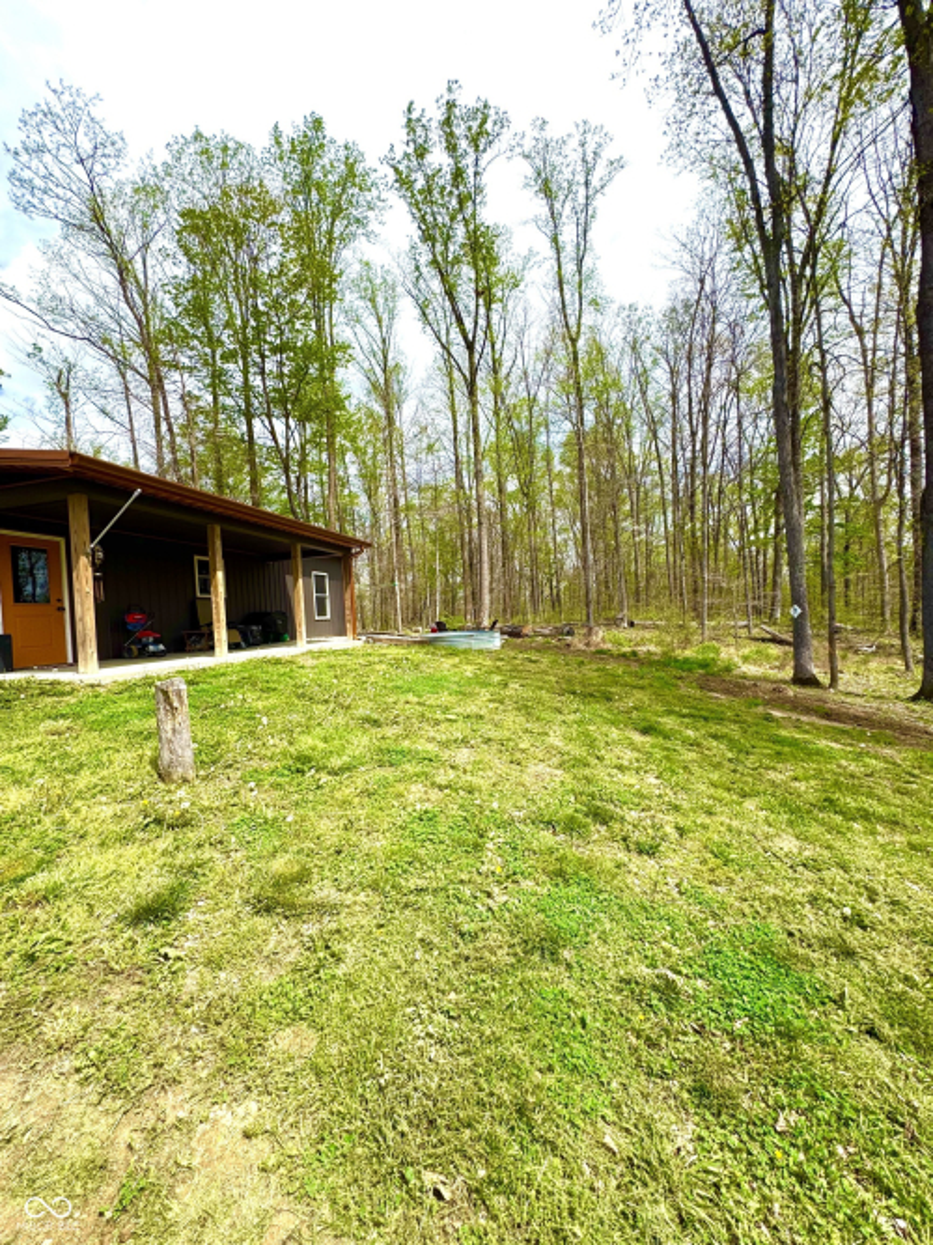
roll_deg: +3.4
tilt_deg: +0.6
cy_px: 622
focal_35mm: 14
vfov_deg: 102.1
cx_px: 466
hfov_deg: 85.7
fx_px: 503
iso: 40
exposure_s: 1/1277
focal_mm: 2.22
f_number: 2.2
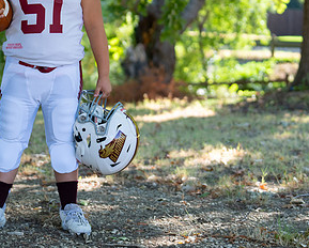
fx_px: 1245
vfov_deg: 11.3
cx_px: 51
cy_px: 65
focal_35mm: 136
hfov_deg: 14.0
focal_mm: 70
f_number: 2.8
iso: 160
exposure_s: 1/320
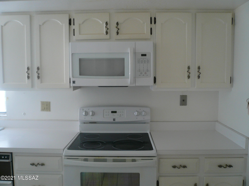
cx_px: 124
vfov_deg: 49.7
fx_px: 201
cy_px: 93
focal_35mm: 28
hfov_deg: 63.4
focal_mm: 4.6
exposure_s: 1/40
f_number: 2.8
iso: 100
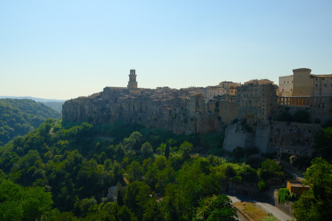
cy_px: 110
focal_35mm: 35
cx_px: 166
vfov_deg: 37.9
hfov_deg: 54.4
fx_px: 323
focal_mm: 23
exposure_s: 1/950
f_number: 5.6
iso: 640
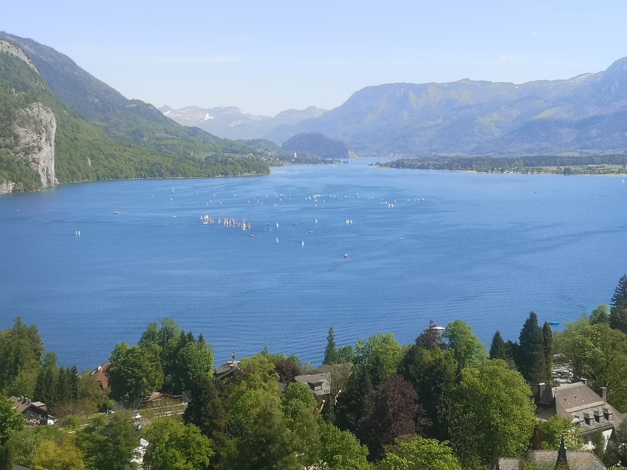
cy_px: 235
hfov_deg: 32.2
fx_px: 1087
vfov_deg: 24.4
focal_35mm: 60
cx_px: 314
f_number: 1.8
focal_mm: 5.58
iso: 50
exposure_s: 1/597
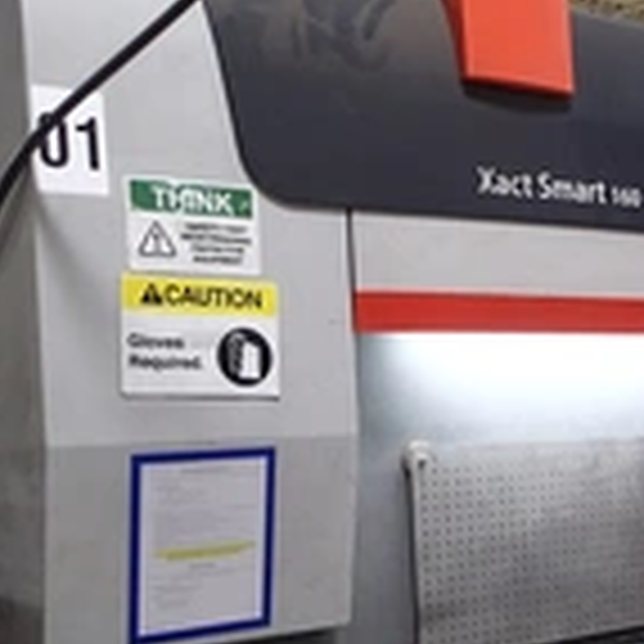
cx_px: 635
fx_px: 1305
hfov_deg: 26.3
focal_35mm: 62
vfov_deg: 27.4
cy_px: 459
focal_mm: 4.5
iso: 200
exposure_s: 1/40
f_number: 2
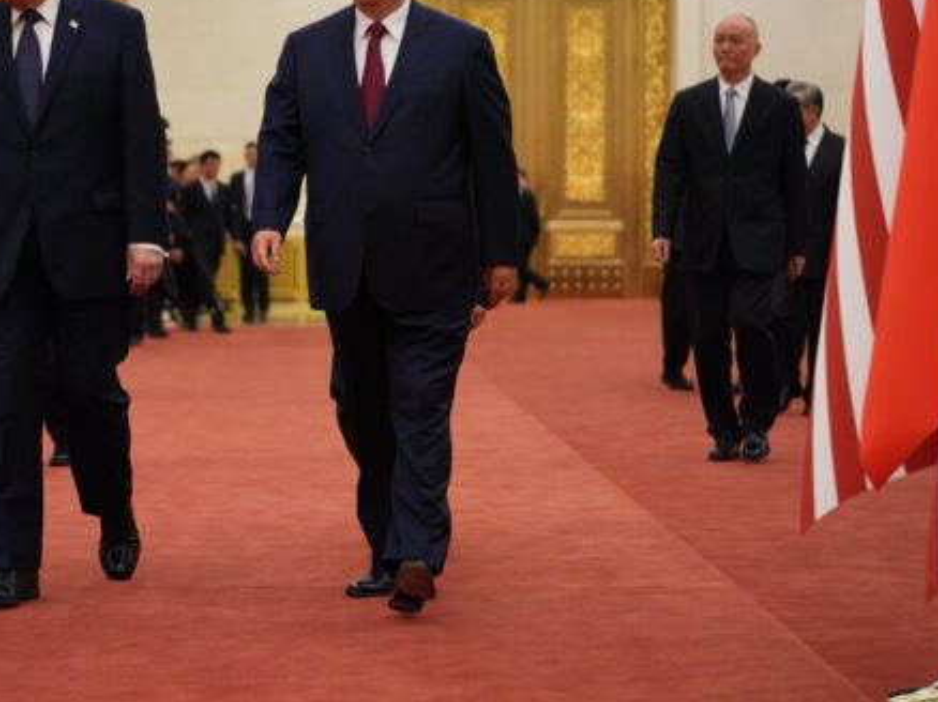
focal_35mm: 104
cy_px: 245
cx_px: 313
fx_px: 2817
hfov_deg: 18.9
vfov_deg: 14.2
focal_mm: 70
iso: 2500
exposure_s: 1/800
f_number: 2.8
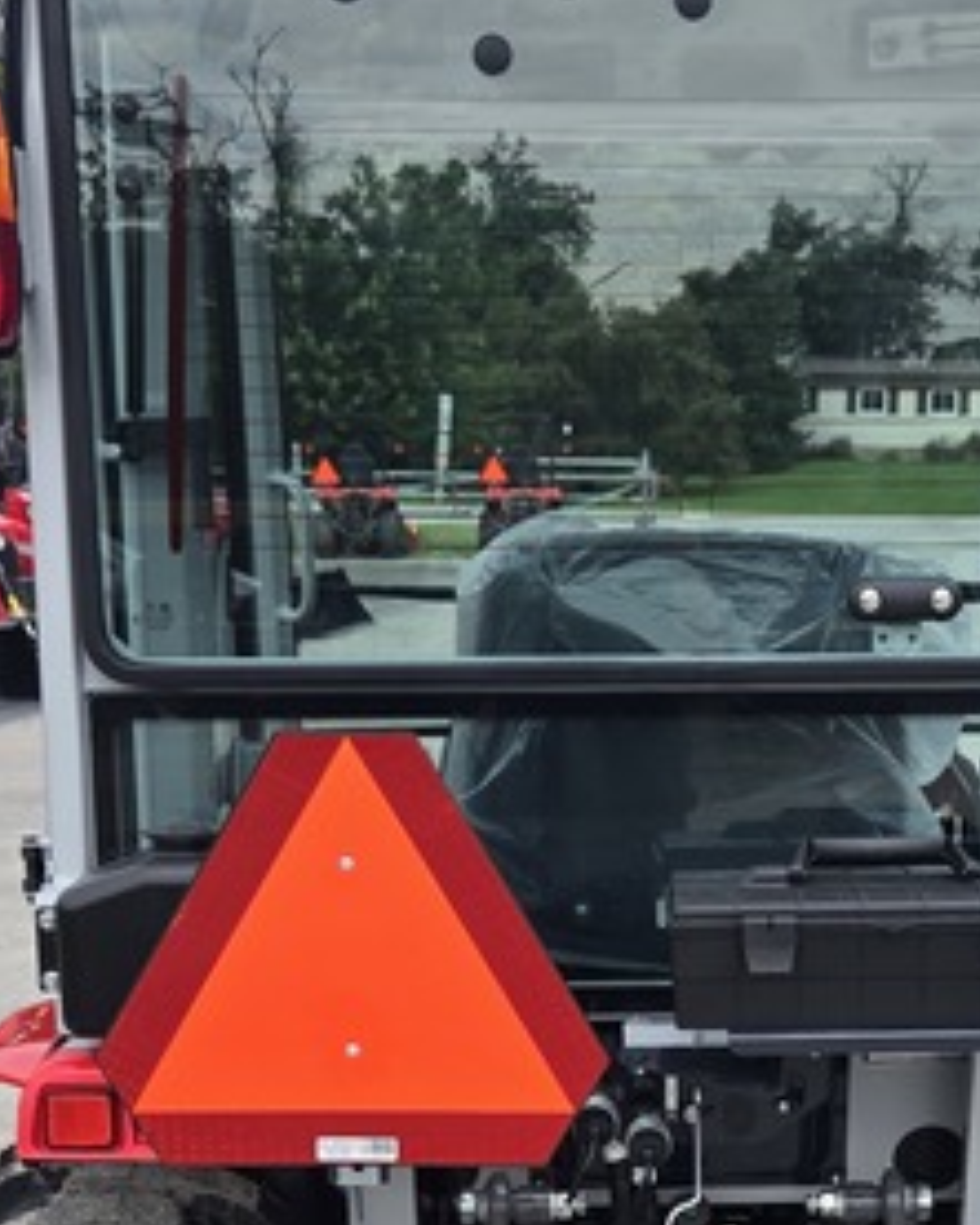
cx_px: 656
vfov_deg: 28.5
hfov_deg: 23.4
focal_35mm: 65
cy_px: 968
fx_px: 2355
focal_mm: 5.4
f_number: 1.8
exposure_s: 1/426
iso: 25
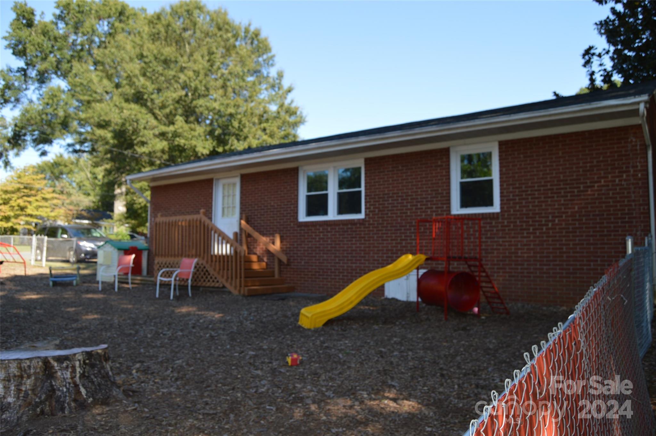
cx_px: 328
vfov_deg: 47.8
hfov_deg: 67.4
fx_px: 491
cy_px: 218
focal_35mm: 27
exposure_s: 1/200
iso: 100
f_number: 5
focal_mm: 18
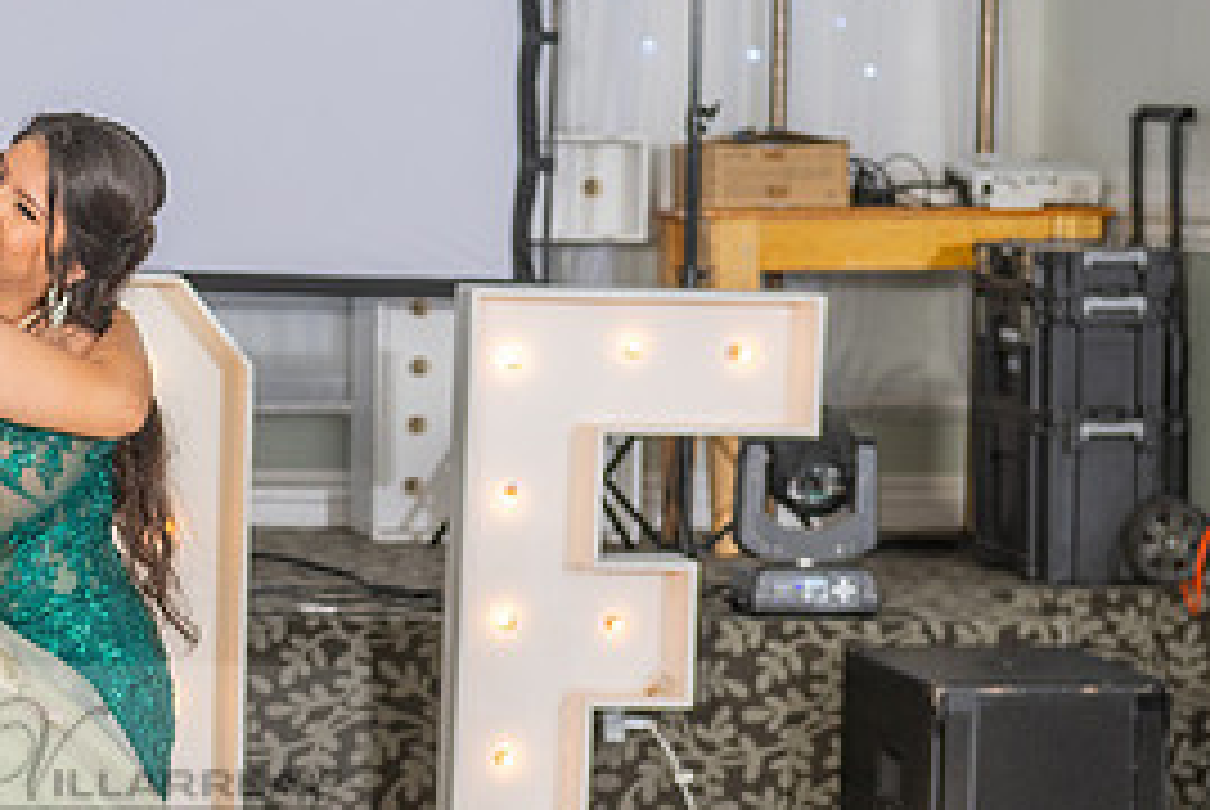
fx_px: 4643
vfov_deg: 9.9
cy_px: 628
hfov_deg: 14.6
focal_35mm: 138
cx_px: -9
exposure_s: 1/160
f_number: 3.5
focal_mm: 55
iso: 500
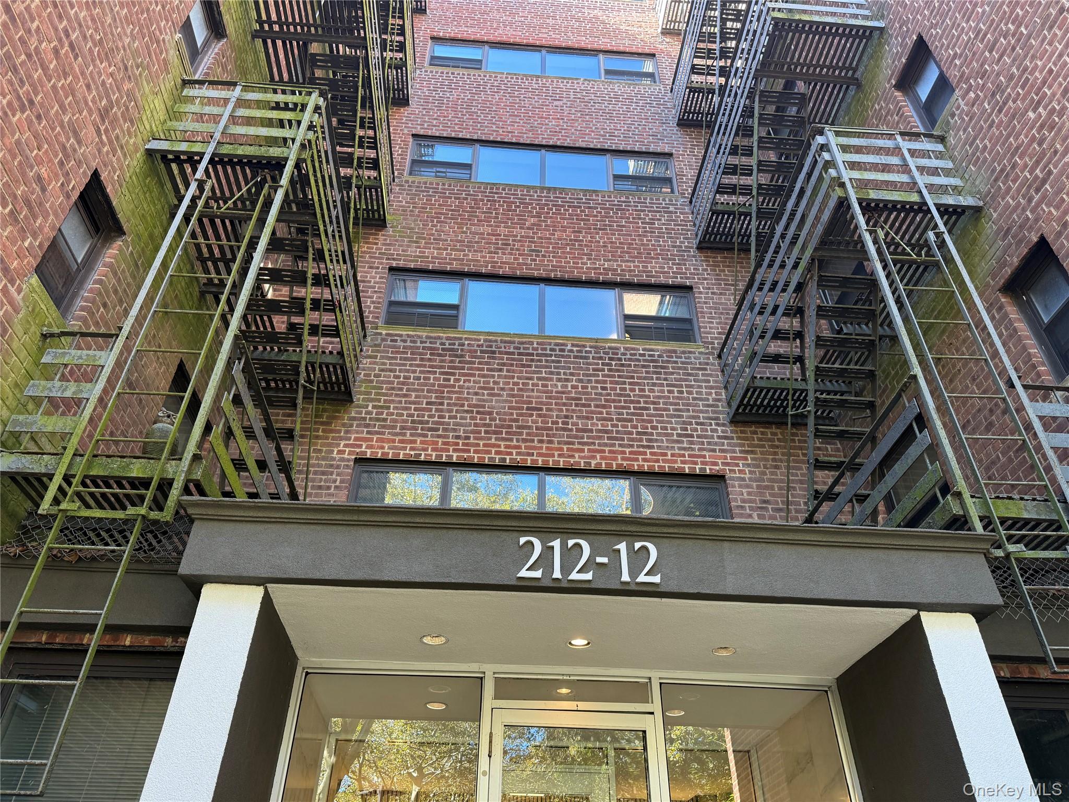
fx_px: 741
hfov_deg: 71.6
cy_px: 401
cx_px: 534
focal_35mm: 24
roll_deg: +0.1
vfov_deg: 56.8
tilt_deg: +37.4
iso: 125
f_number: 1.78
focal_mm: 6.76
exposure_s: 1/120
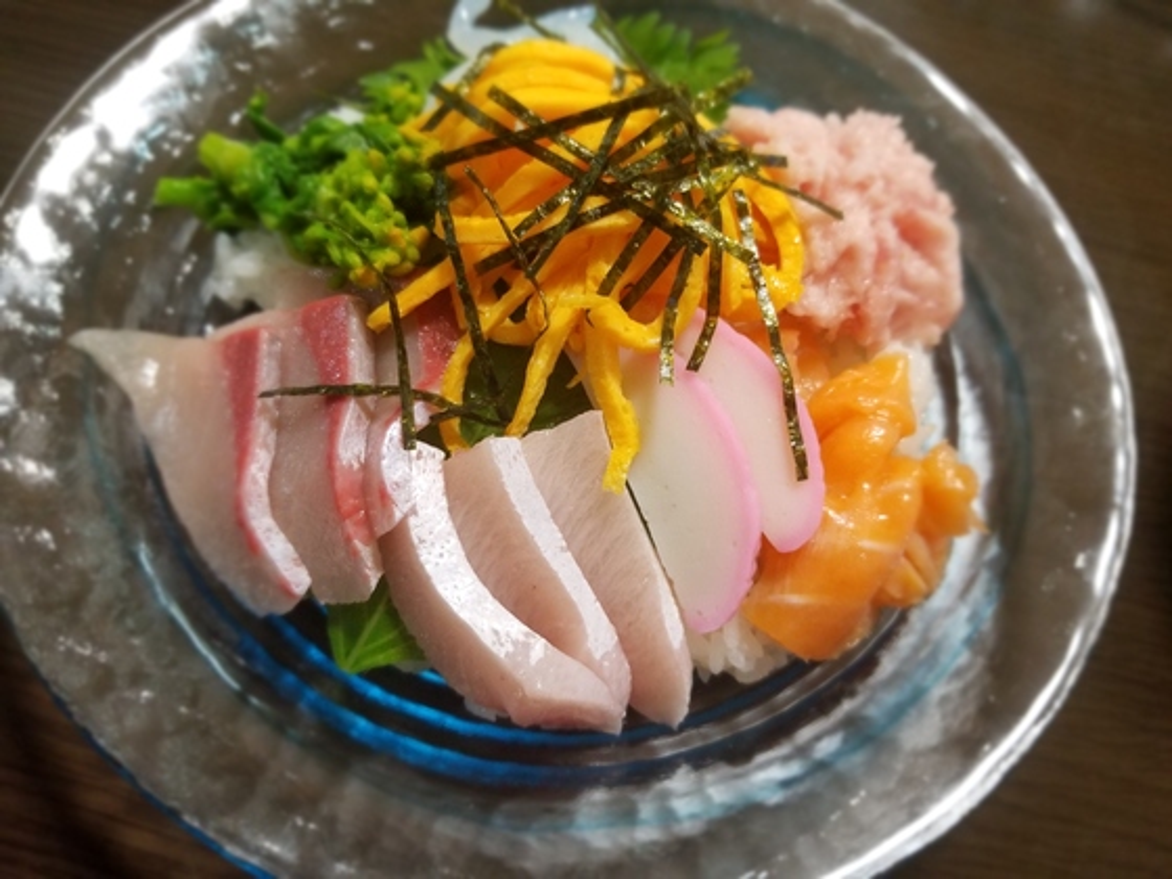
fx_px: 880
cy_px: 440
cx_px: 586
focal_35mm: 26
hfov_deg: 67.3
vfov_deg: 53.1
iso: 200
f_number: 1.7
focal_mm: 4.3
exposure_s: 1/30
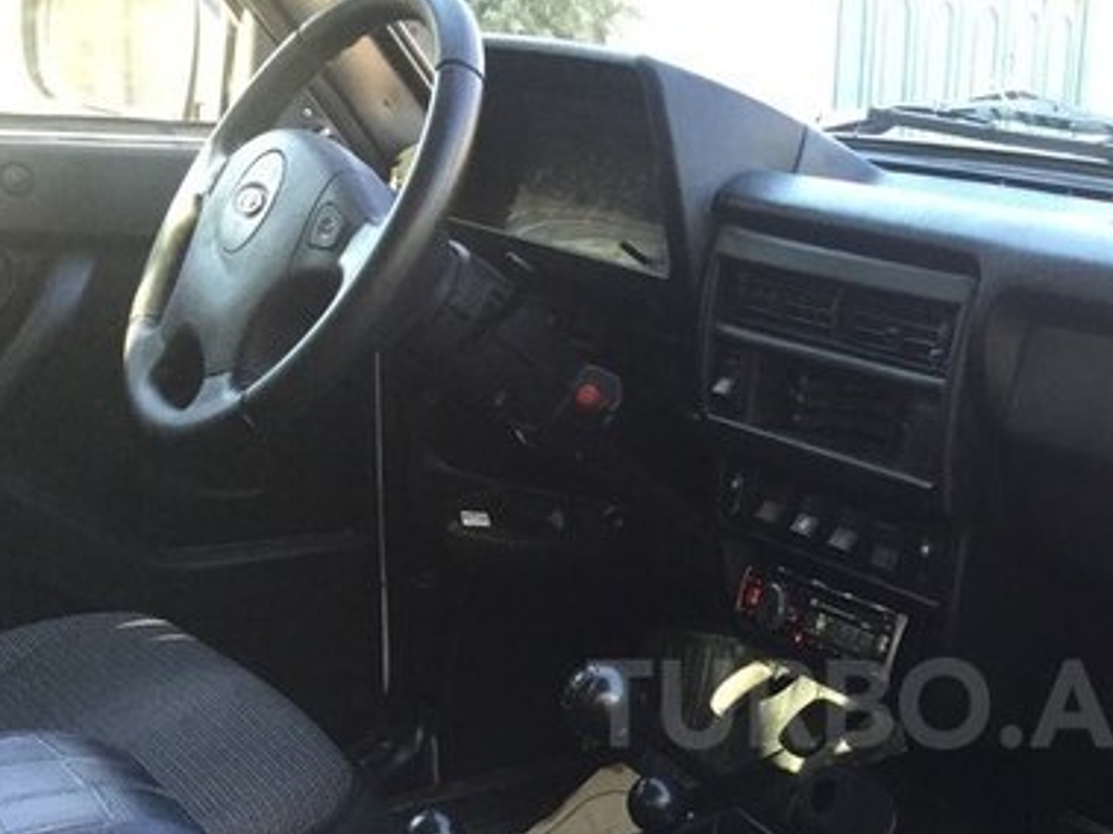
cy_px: 703
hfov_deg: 34.5
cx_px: 887
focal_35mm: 54
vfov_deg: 26.4
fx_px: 1736
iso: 50
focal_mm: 3.3
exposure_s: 1/33
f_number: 2.4
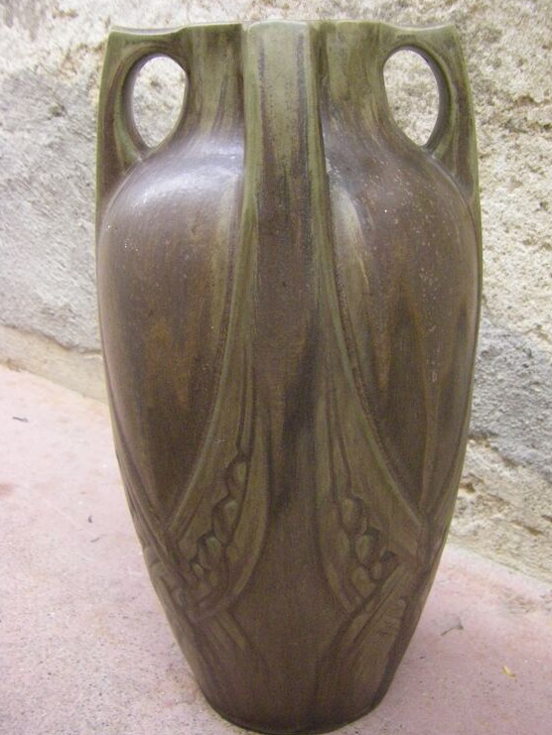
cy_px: 373
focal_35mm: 41
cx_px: 296
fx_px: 871
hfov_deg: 35.1
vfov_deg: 45.8
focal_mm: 6.3
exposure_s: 1/100
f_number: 3.5
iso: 800
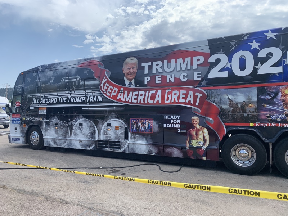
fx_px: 216
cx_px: 144
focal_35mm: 26
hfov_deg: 67.3
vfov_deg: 53.1
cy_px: 108
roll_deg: -0.7
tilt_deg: +1.2
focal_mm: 4.25
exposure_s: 1/1536
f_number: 1.8
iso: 25
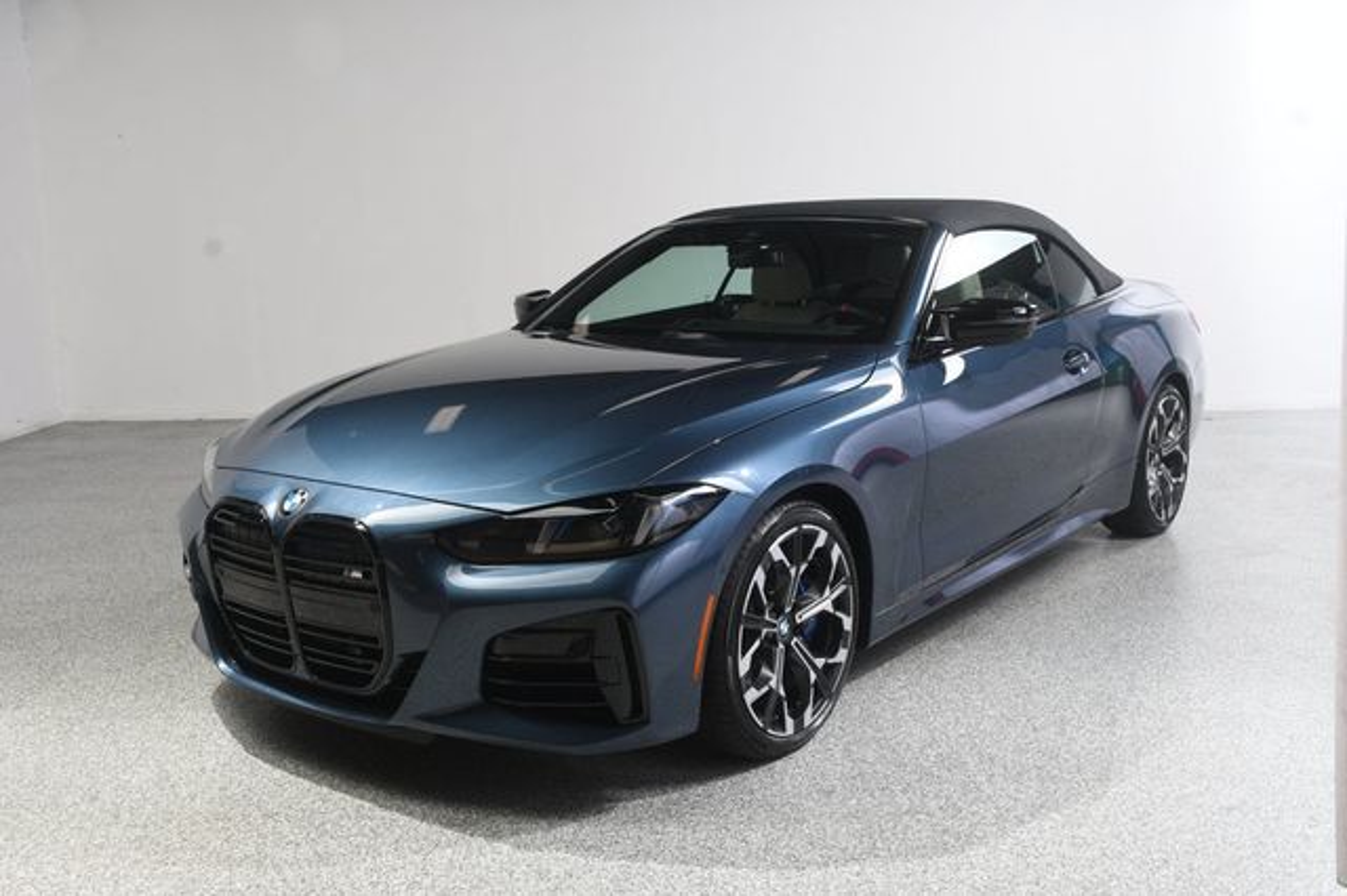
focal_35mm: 36
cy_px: 448
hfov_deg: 53.2
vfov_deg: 36.8
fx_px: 1346
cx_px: 674
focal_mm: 24
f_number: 9
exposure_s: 1/160
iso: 100
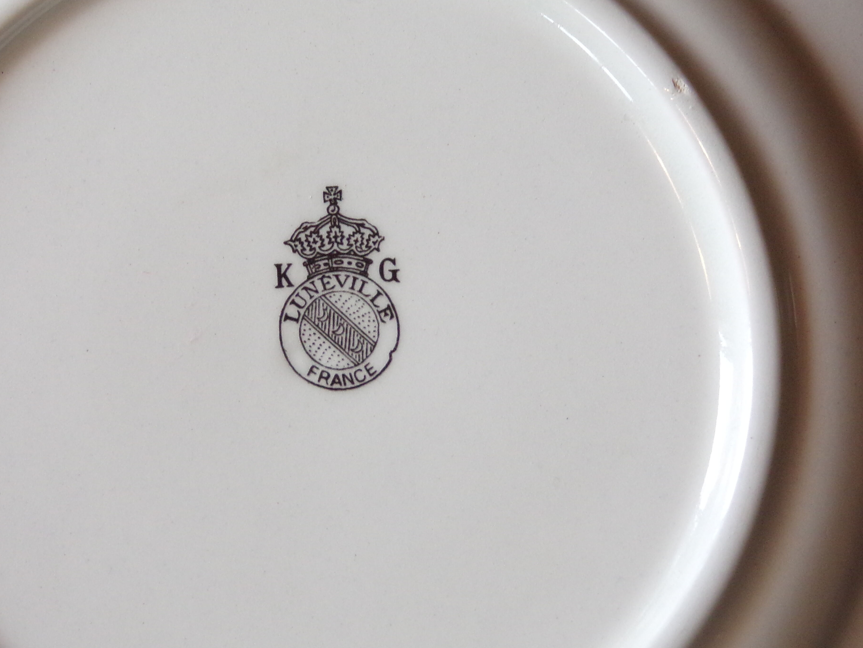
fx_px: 8427
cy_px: 277
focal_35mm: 338
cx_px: 320
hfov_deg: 5.9
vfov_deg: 4.4
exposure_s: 1/50
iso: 306
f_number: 5.1
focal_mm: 47.8
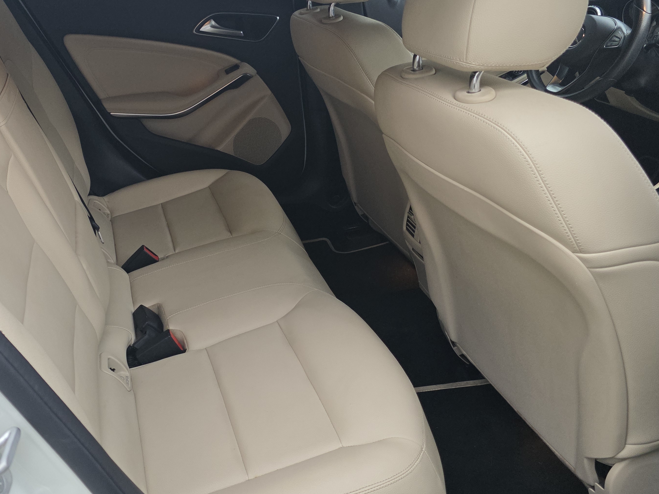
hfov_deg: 53.5
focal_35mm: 34
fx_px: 647
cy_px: 180
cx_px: 254
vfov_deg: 41.4
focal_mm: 6.3
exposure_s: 1/180
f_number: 1.7
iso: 200
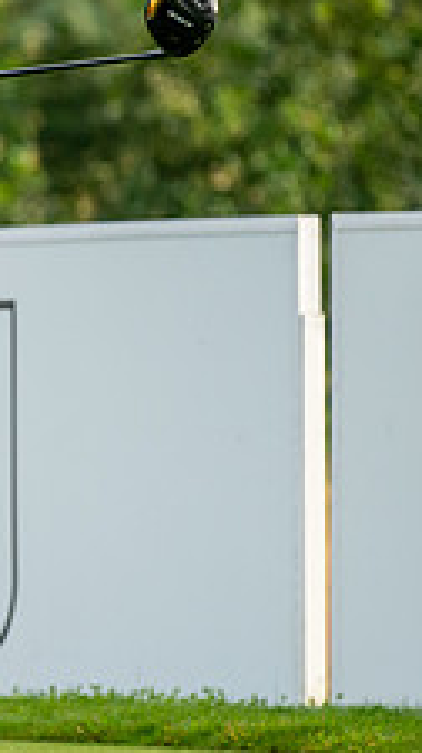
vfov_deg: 2.7
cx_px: -529
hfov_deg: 1.5
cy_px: 243
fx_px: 16208
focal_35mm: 812
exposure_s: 1/800
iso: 500
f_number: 5
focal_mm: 300
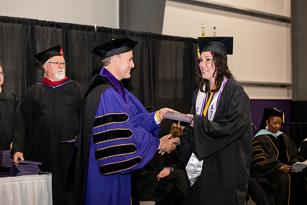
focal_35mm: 70
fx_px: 597
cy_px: 102
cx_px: 154
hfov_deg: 28.8
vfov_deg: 19.5
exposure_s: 1/200
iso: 2000
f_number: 5
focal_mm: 70
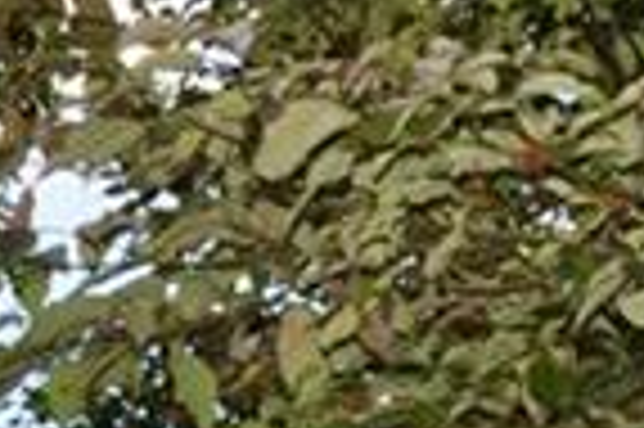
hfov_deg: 10.7
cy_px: 1448
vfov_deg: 6.3
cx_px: 270
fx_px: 3449
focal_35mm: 193
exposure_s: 1/200
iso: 200
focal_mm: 18
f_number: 8
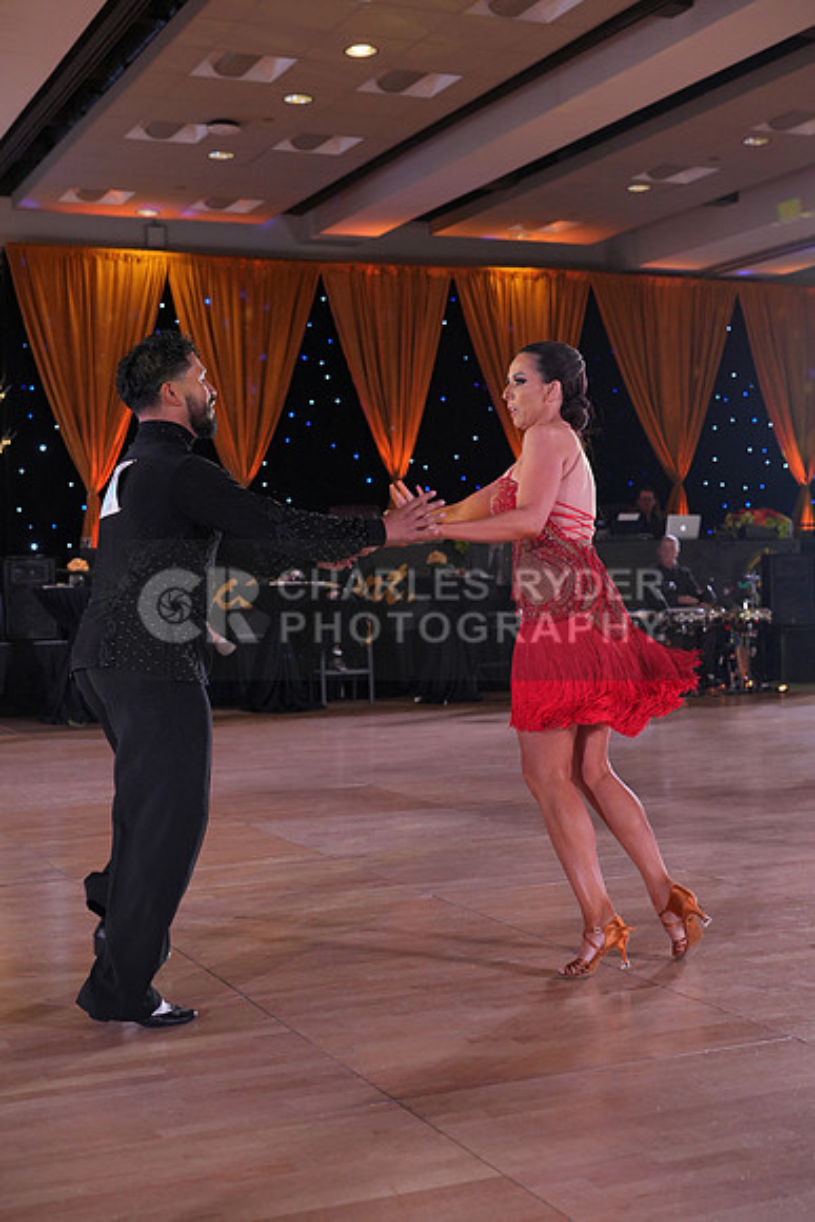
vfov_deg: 39.6
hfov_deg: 27.0
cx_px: 408
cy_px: 611
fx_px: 1697
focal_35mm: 50
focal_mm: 50
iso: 1250
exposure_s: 1/400
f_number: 4
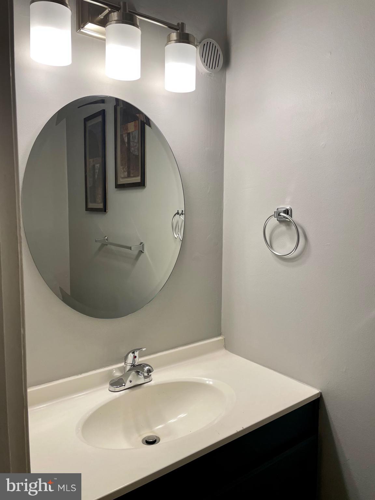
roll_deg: -0.2
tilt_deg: -5.7
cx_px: 188
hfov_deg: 53.1
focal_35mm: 26
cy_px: 250
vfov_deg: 67.3
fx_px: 376
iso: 64
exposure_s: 1/120
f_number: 1.6
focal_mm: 4.2
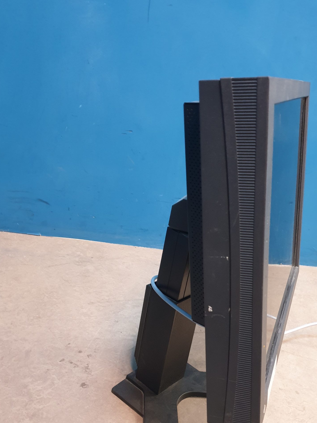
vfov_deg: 52.0
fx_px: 427
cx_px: 200
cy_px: 266
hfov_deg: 40.4
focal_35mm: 35
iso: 320
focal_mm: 4.3
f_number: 1.5
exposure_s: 1/50
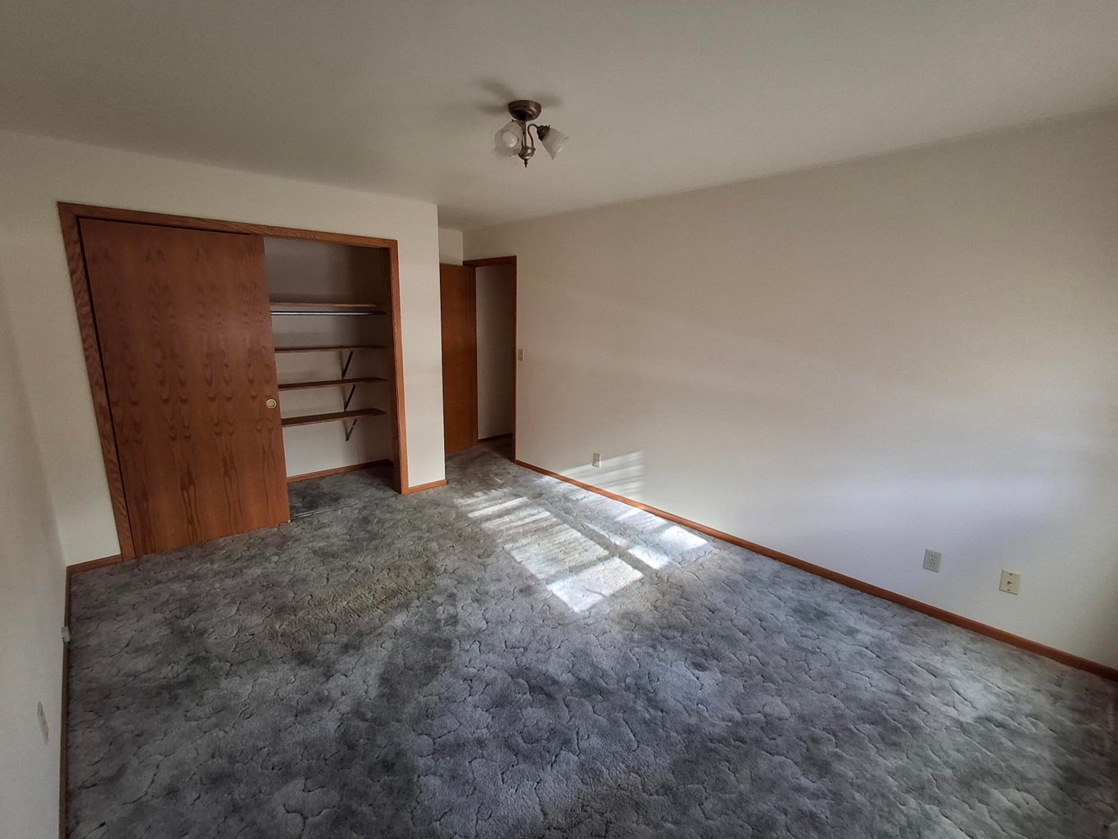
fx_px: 517
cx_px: 559
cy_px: 420
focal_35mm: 16
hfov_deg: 94.5
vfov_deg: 78.1
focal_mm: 1.64
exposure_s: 1/40
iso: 100
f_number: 2.2
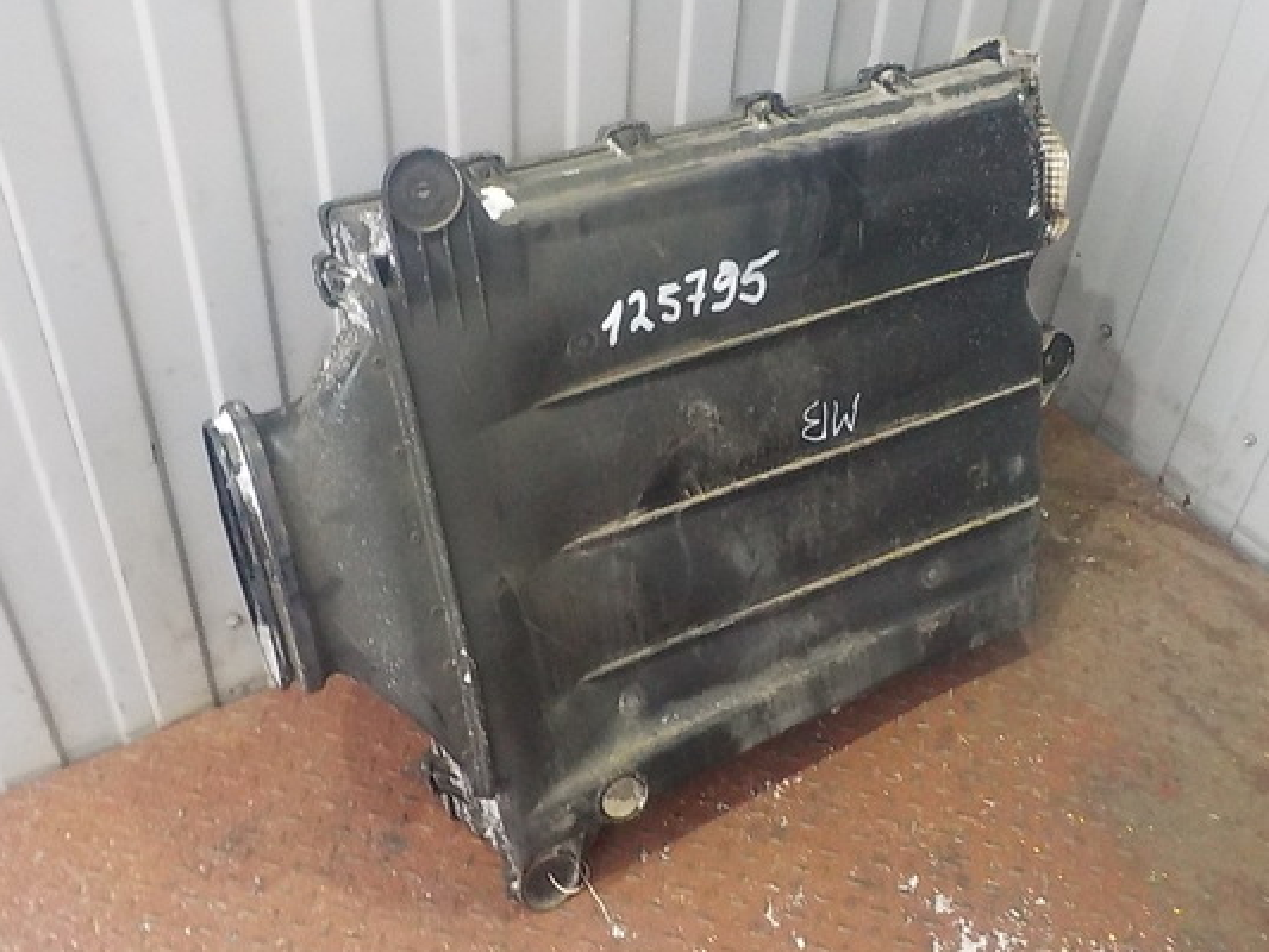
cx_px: 664
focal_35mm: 36
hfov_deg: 51.3
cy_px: 466
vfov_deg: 39.7
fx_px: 1320
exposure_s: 1/30
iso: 800
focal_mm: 4.1
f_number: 3.3
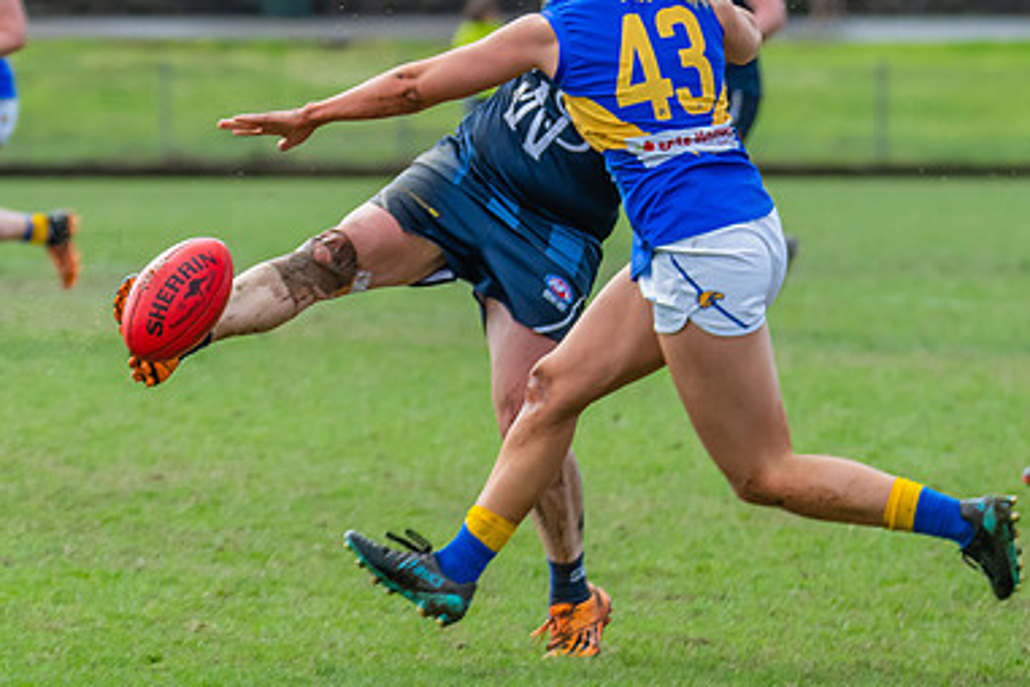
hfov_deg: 4.1
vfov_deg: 2.7
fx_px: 14476
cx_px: 619
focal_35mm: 506
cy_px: 118
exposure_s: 1/1600
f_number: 5.6
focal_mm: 220
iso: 800
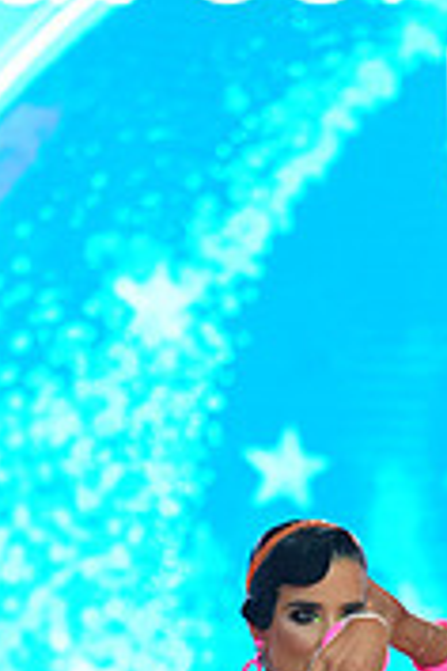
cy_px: 1035
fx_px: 6891
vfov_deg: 5.5
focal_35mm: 370
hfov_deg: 3.7
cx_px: 646
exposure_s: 1/400
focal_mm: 113
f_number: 2.8
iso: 2000
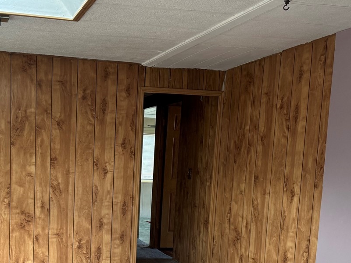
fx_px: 487
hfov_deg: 38.8
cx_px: 97
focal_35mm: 48
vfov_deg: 29.6
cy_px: 211
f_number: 1.78
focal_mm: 6.76
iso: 160
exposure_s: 1/121
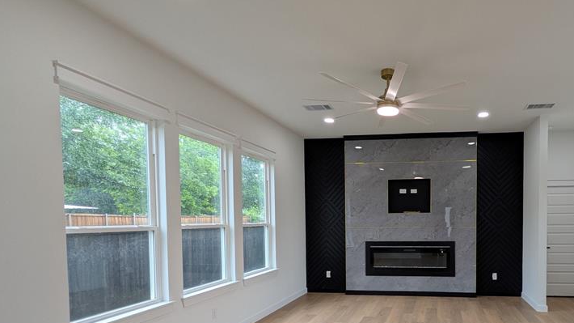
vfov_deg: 49.9
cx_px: 399
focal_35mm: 22
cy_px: 232
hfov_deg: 77.6
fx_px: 335
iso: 54
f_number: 2.2
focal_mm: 1.83
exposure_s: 1/60
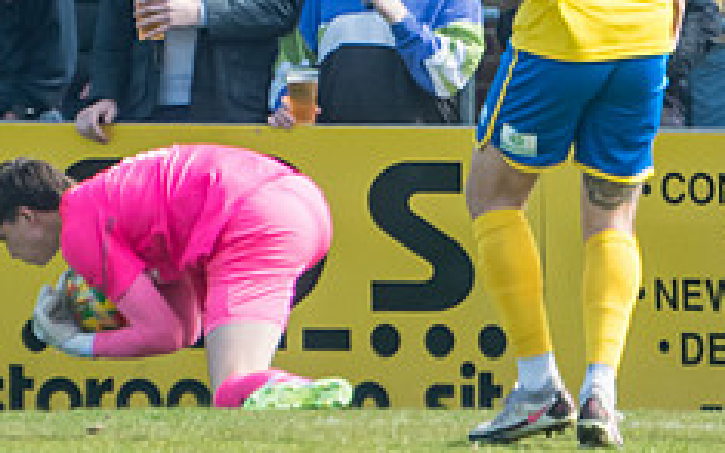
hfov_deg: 1.3
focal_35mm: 1599
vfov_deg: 0.8
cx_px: 268
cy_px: -97
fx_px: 31602
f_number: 4
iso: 400
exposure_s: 1/2500
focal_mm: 280
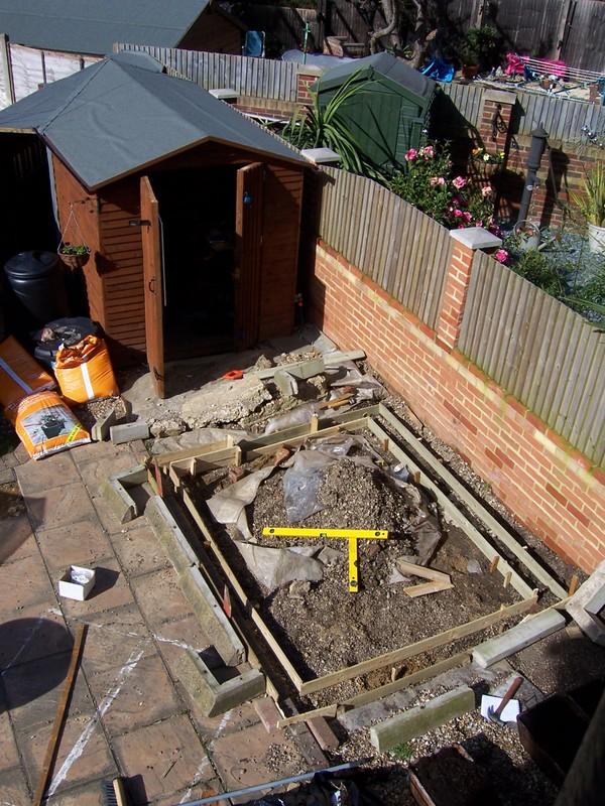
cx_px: 302
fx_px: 839
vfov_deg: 51.4
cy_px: 403
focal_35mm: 36
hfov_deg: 39.7
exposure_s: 1/750
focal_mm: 6
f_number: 4.8
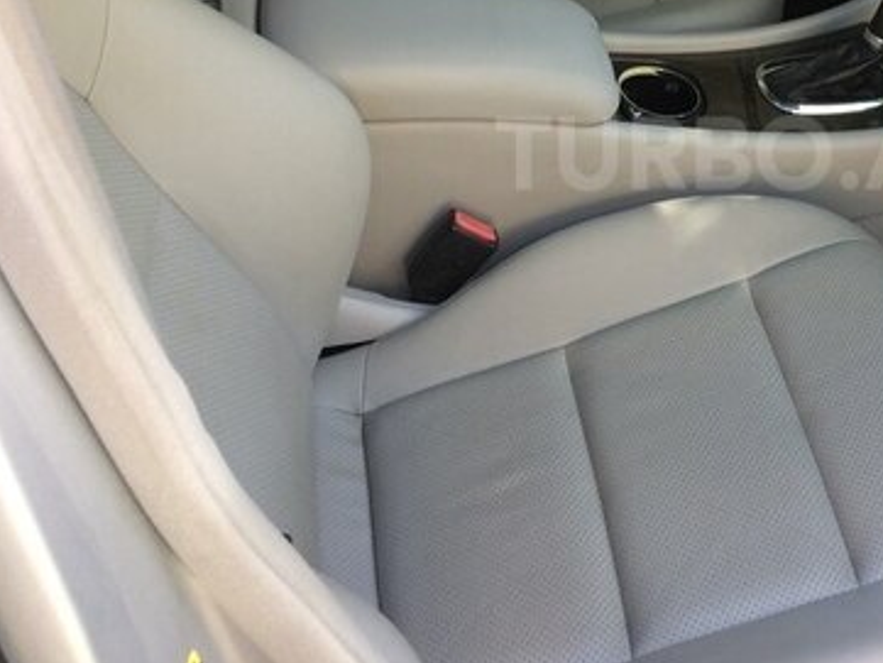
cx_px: 746
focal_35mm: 53
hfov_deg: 34.7
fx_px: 1352
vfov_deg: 27.1
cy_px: 153
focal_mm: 4.15
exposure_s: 1/100
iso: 40
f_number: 2.2
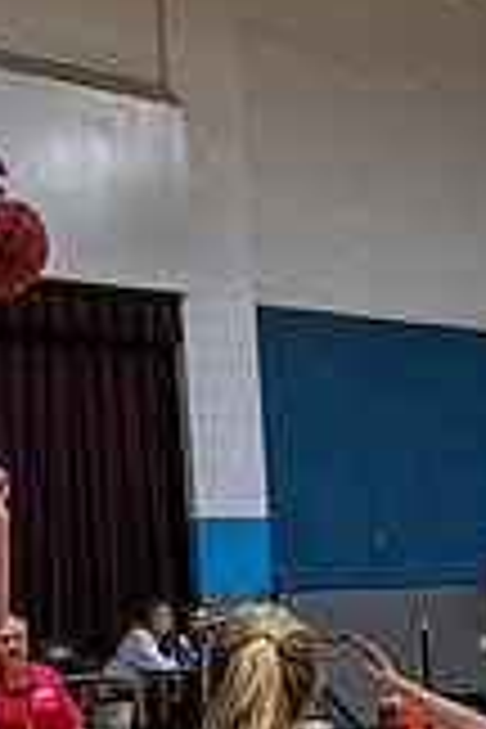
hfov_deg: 9.5
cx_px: -72
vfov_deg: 14.2
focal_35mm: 142
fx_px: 2875
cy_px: 742
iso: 4000
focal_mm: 34
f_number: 4
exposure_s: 1/500
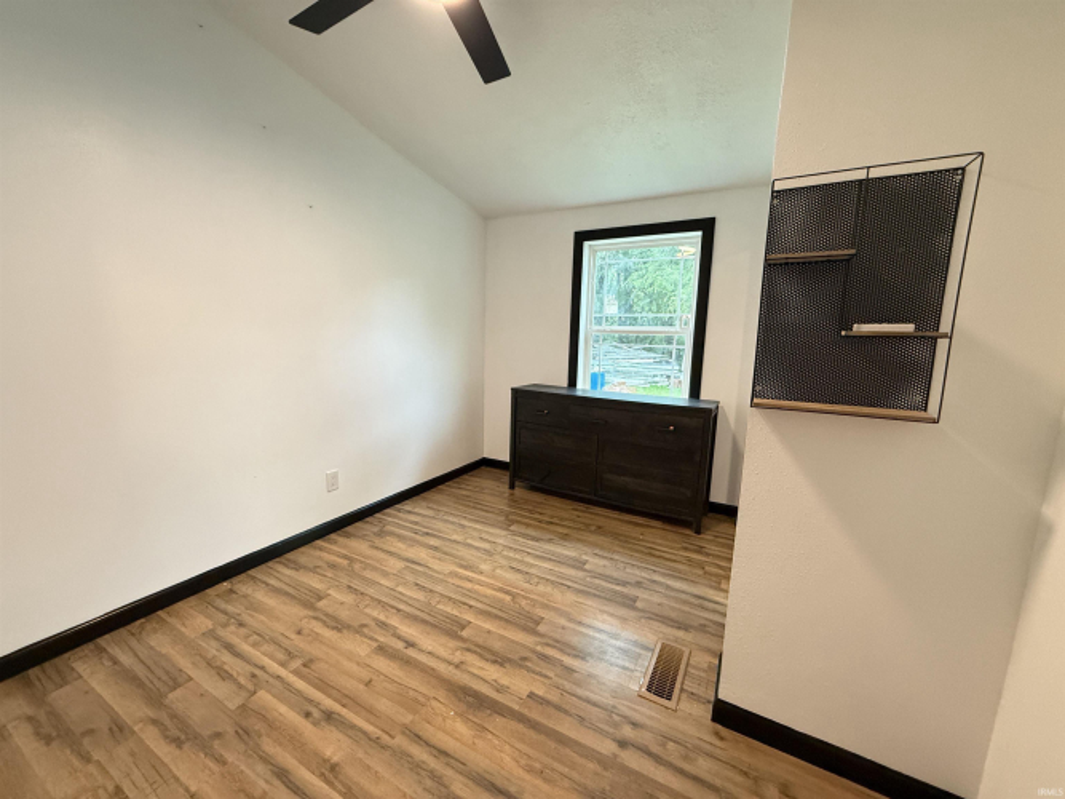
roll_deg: -2.1
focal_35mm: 14
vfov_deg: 85.7
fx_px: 431
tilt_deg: -8.7
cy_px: 400
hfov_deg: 102.1
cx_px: 532
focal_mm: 2.22
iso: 500
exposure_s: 1/60
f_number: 2.2
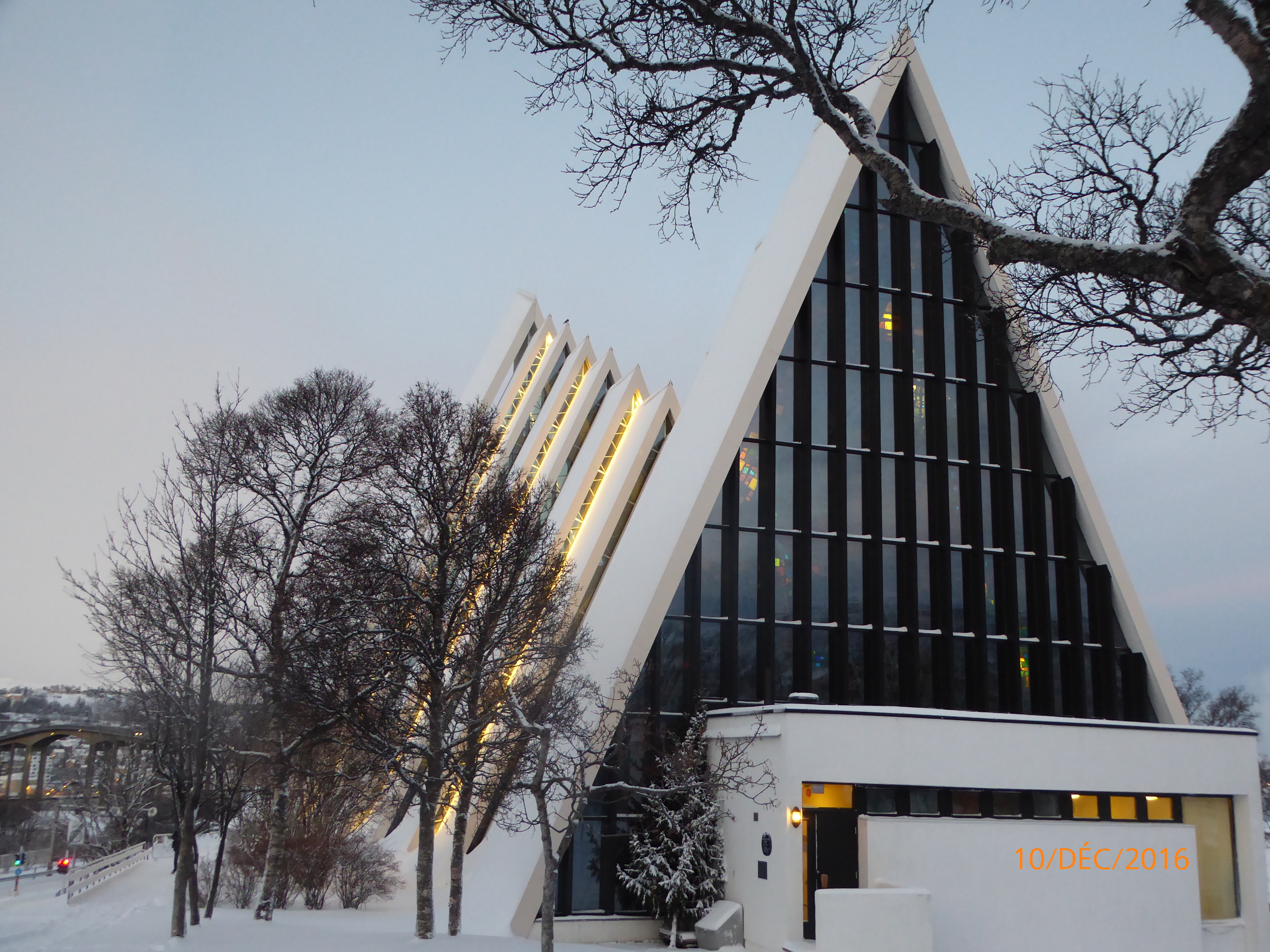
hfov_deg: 54.0
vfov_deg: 41.8
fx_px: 1247
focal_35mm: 34
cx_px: 635
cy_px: 476
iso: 400
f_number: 3.6
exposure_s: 1/30
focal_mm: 5.8
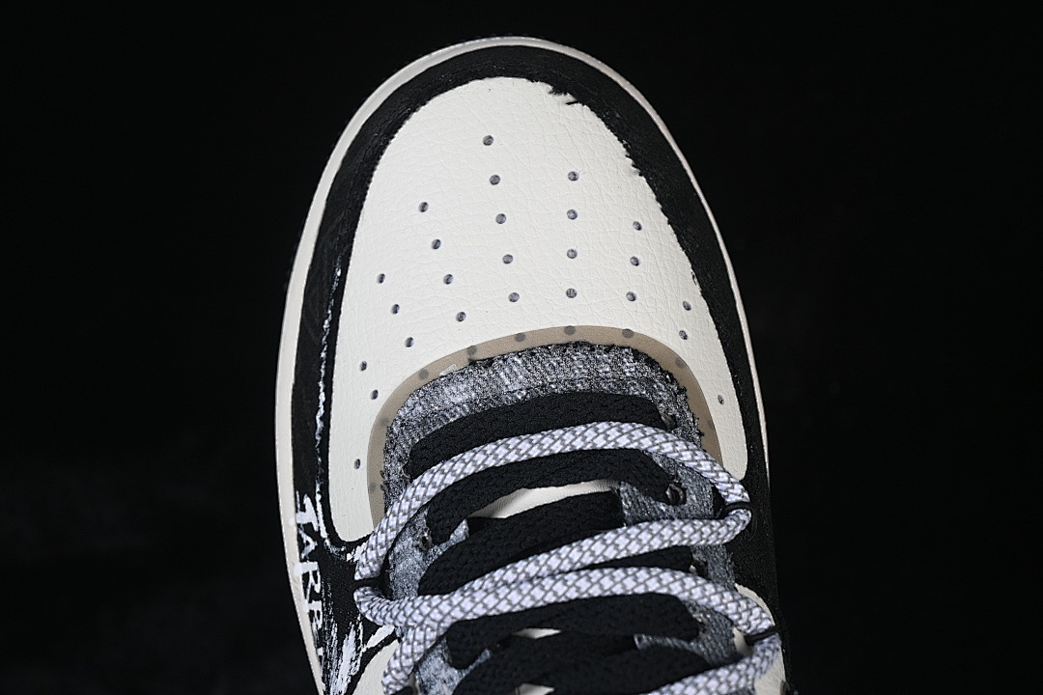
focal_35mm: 75
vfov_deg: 18.2
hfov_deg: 27.0
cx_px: 522
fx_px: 2173
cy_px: 348
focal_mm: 50
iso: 160
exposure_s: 1/60
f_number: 7.1
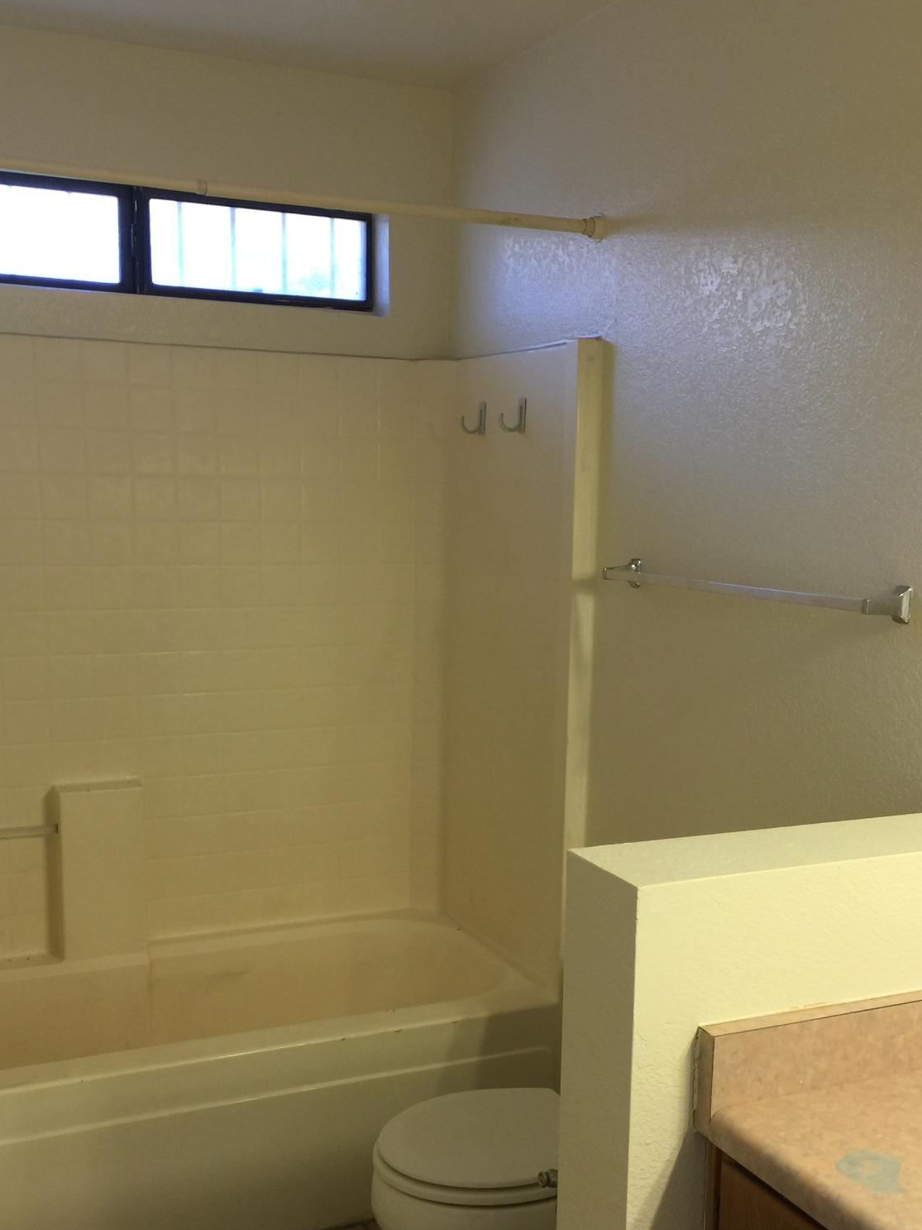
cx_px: 447
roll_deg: -0.8
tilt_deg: -9.9
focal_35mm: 39
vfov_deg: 47.6
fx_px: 1385
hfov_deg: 36.8
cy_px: 730
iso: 32
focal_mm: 4.15
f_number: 2.2
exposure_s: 1/40
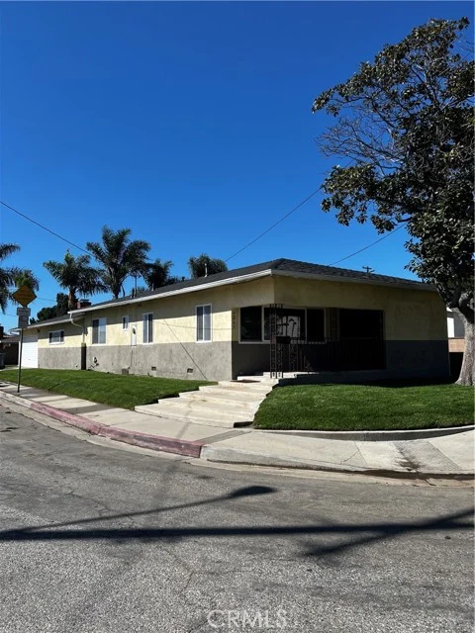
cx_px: 238
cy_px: 316
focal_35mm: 26
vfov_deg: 67.3
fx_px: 476
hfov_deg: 53.1
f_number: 1.5
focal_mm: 5.7
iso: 50
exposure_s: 1/4831
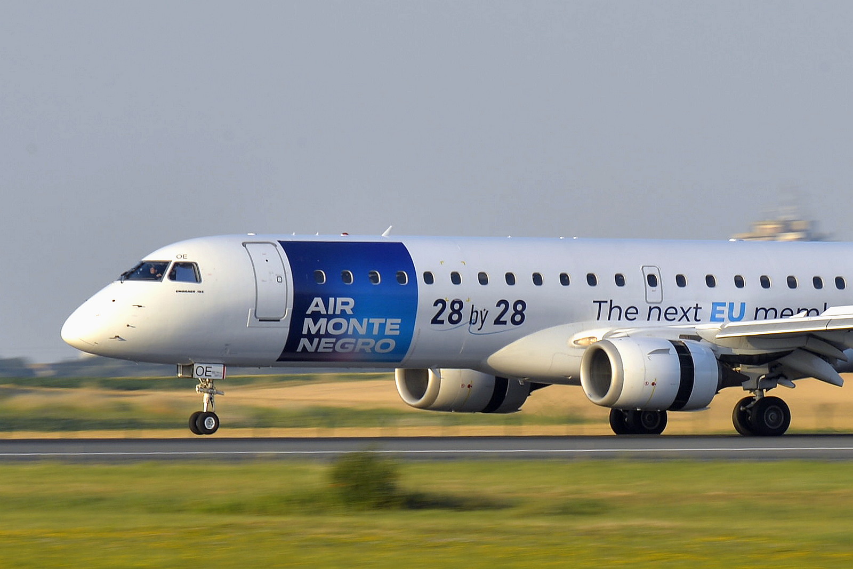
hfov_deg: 5.2
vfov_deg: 3.4
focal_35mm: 400
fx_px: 9478
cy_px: 284
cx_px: 426
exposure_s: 1/125
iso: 140
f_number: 13
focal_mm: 400
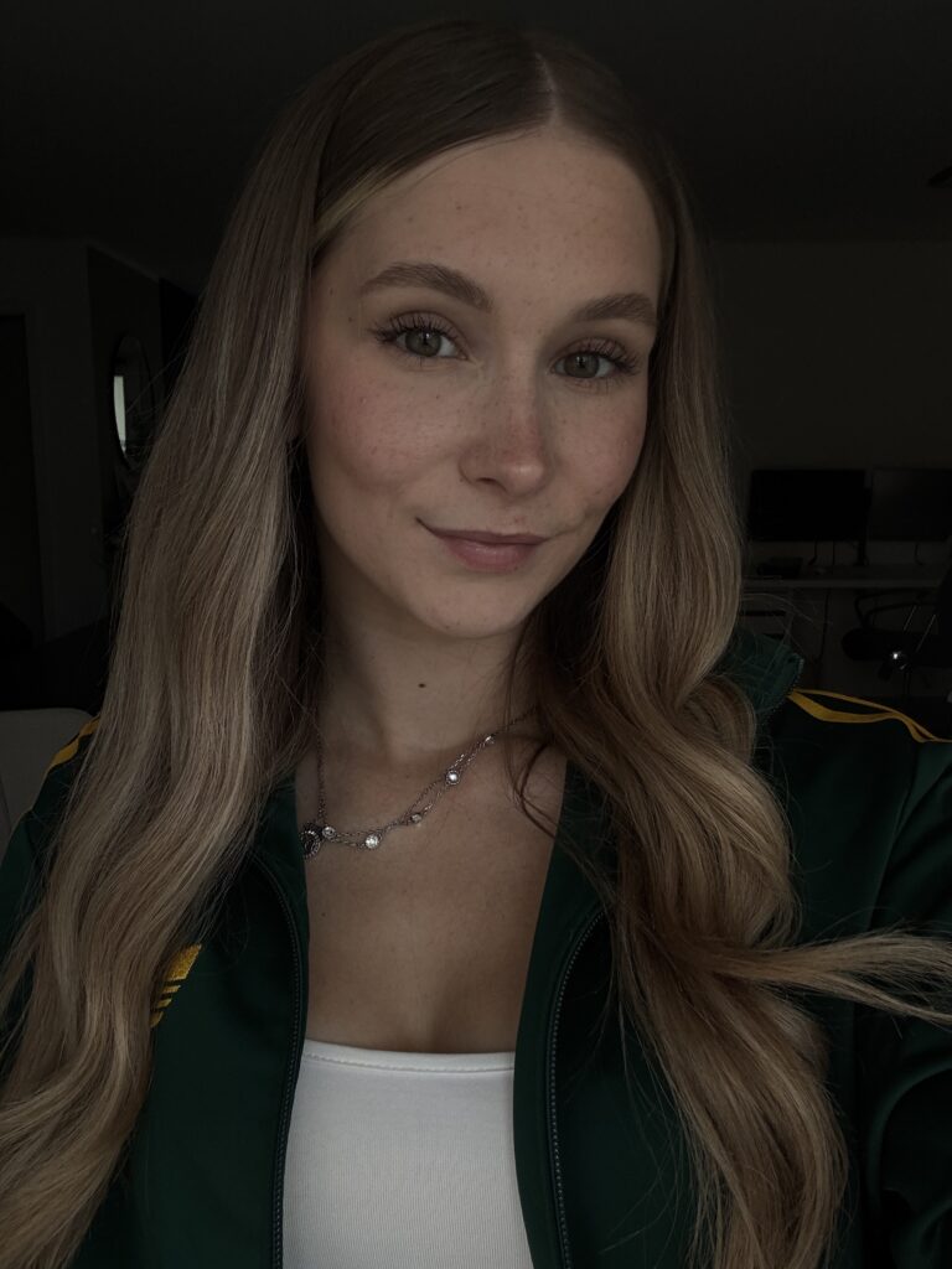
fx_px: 1100
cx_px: 476
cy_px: 634
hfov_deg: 46.8
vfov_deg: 60.0
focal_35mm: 30
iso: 40
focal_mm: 2.69
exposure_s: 1/121
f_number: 1.9
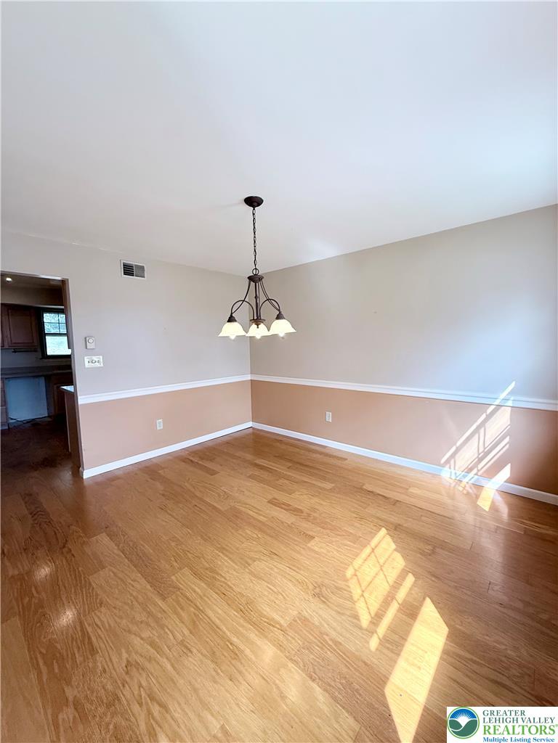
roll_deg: -0.1
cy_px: 372
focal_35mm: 14
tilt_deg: -5.8
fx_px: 301
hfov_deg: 85.7
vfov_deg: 102.1
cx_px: 279
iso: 125
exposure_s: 1/99
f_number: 2.2
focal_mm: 2.22
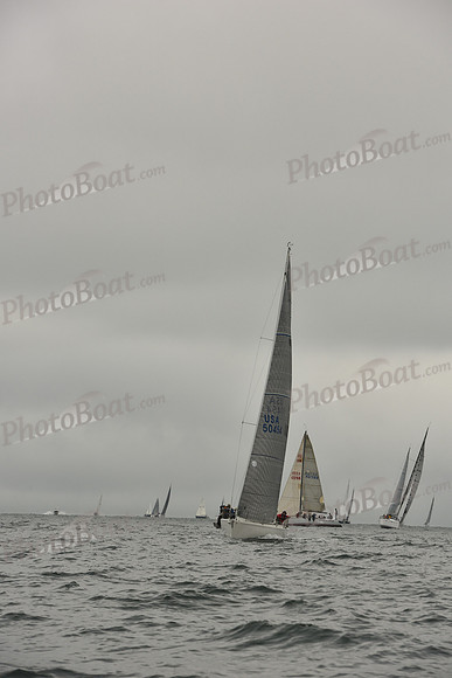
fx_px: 2541
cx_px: 226
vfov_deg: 15.2
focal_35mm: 135
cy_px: 339
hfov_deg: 10.2
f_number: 9
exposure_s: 1/800
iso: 320
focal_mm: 135
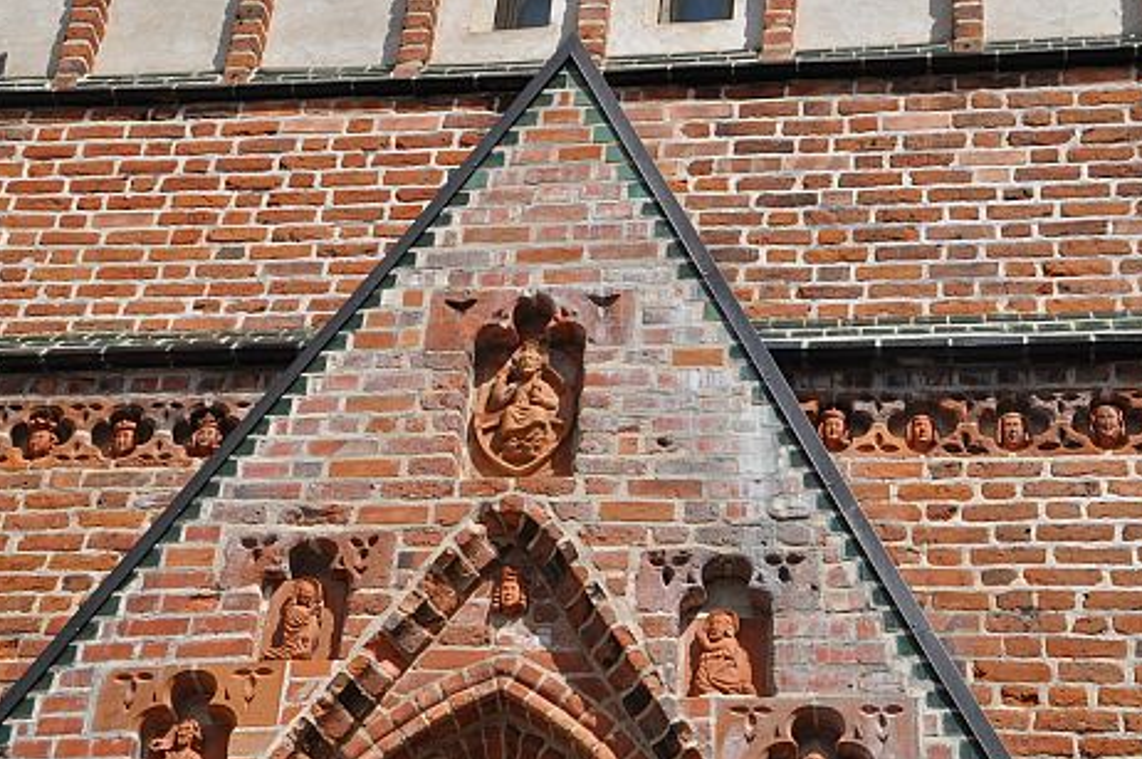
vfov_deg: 18.1
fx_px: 2377
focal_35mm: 75
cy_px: 424
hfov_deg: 27.0
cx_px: 549
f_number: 13
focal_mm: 42
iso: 400
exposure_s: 1/640
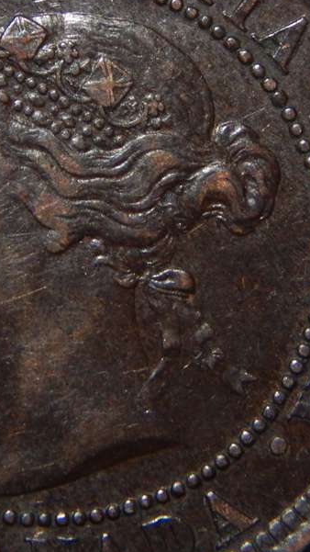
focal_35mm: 297
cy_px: 223
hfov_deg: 4.1
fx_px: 4341
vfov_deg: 7.3
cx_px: 127
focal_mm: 28.7
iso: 200
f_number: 10.1
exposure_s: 1/30
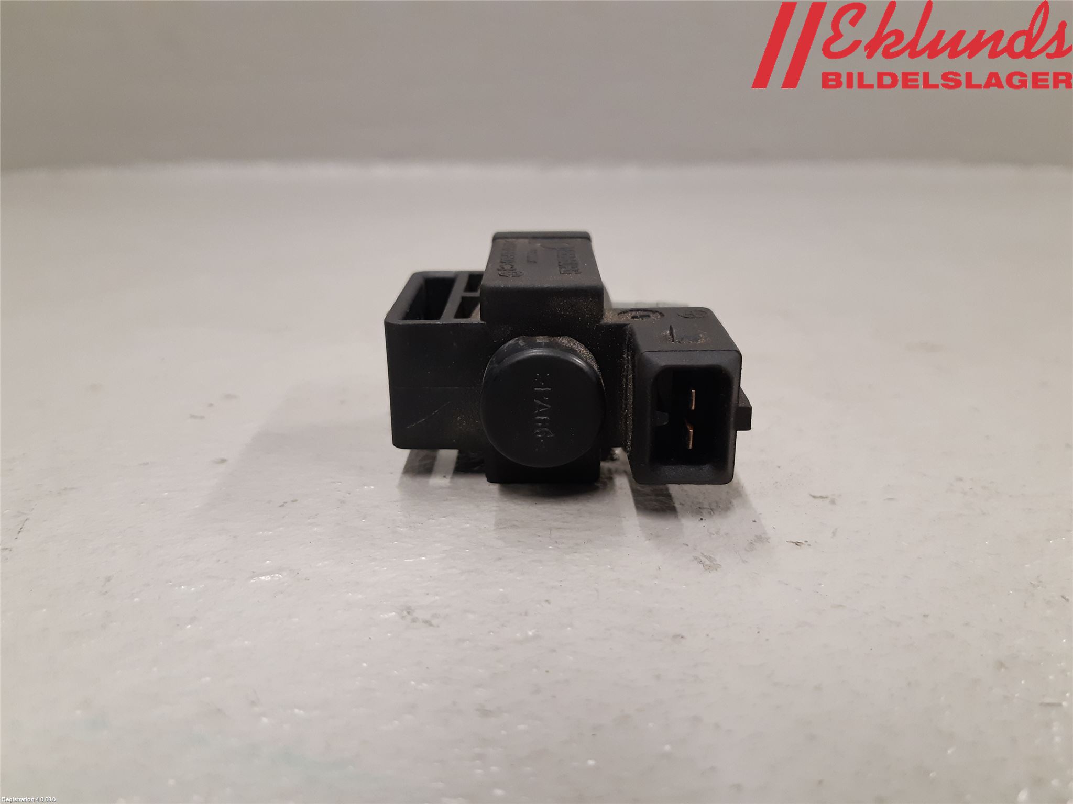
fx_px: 806
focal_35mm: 26
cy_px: 402
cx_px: 536
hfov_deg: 67.3
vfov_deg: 53.1
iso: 200
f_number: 1.7
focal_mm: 3.93
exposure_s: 1/50
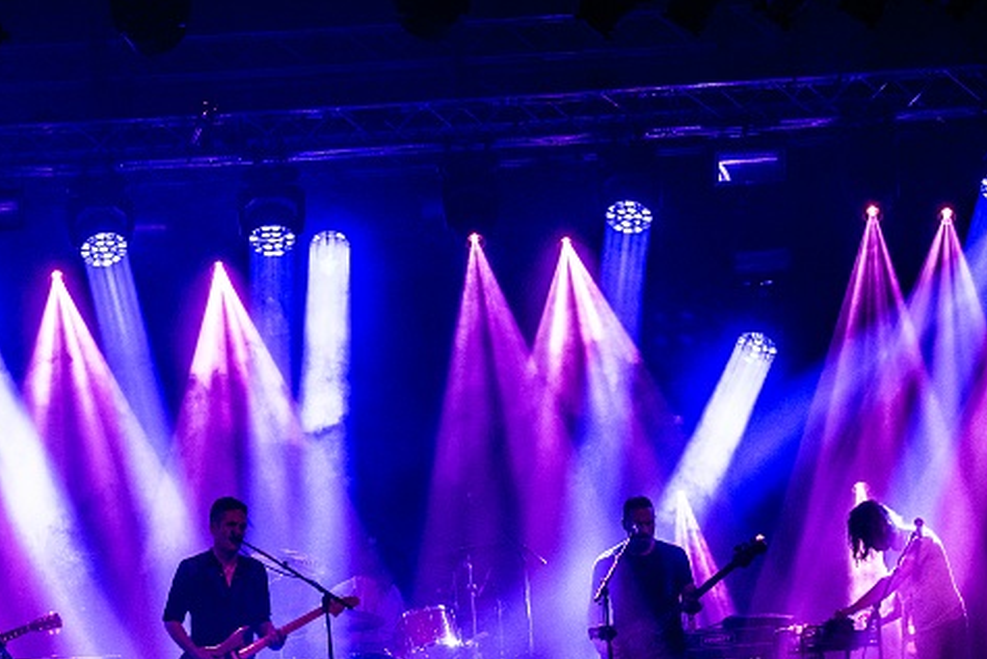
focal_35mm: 159
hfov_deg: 12.9
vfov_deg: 8.6
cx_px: 301
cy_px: 414
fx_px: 4360
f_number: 6.3
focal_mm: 70
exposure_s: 1/100
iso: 2000
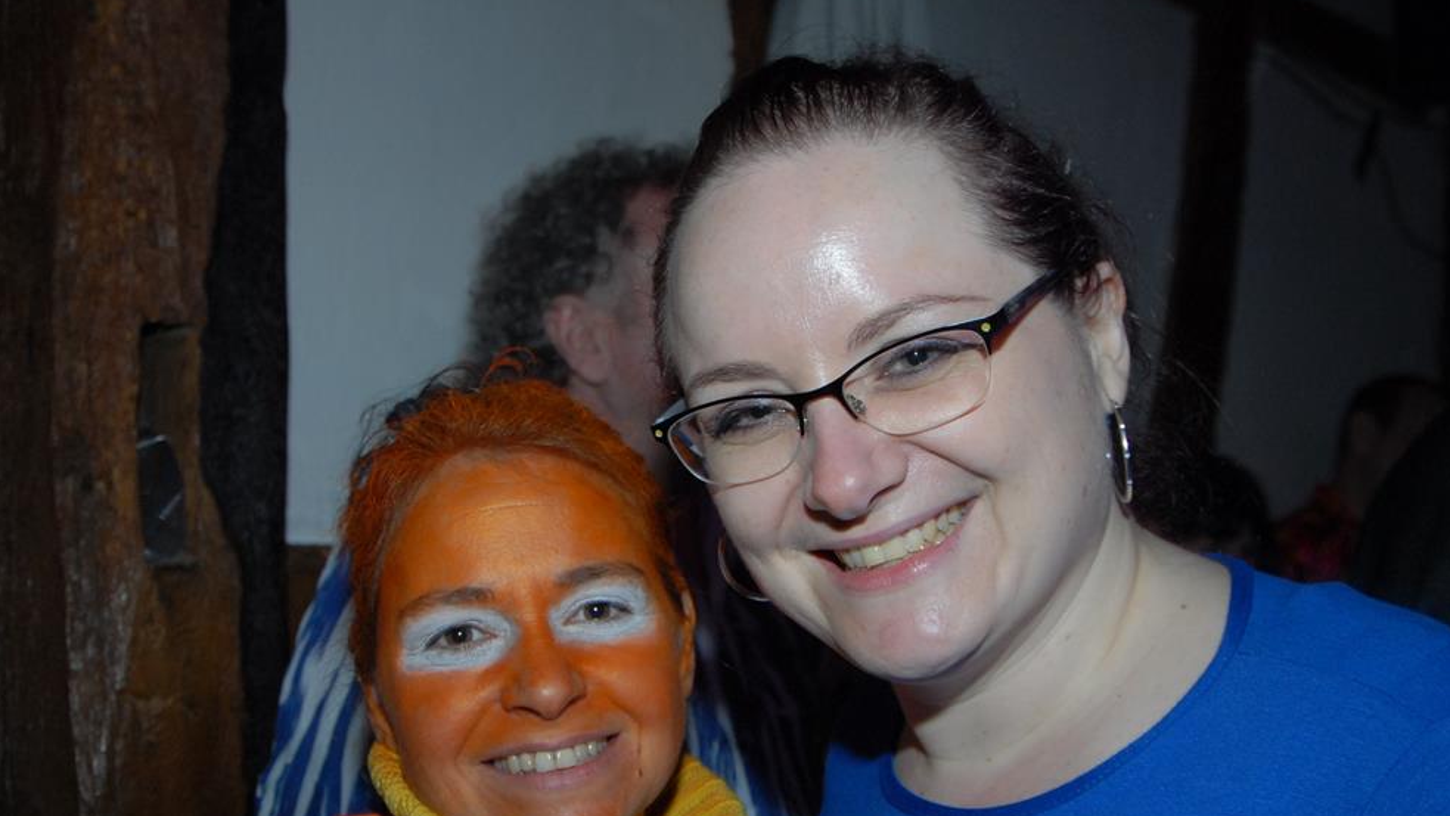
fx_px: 1692
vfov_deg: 26.9
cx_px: 673
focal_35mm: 44
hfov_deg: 46.4
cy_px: 553
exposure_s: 1/25
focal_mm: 24
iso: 400
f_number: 5.6
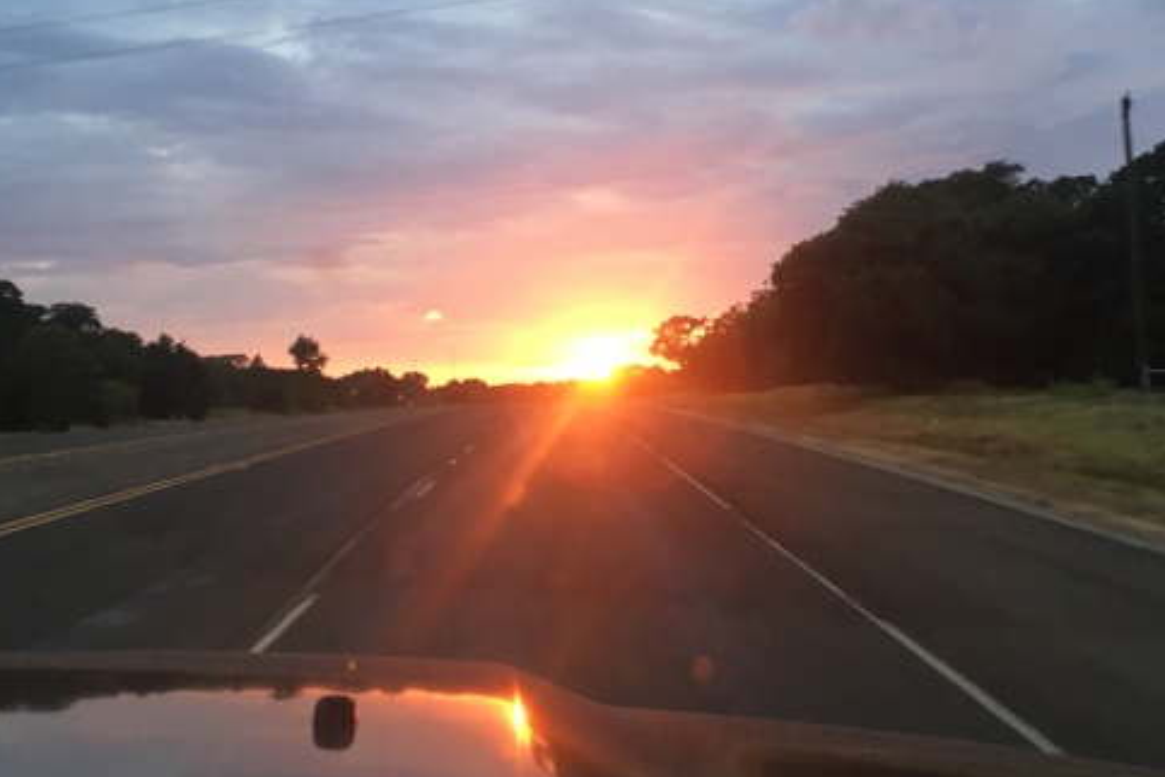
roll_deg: -1.9
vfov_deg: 27.0
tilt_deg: +3.9
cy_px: 367
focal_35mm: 50
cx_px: 630
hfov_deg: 39.6
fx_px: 1618
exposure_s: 1/30
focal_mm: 4.15
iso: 64
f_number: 2.2
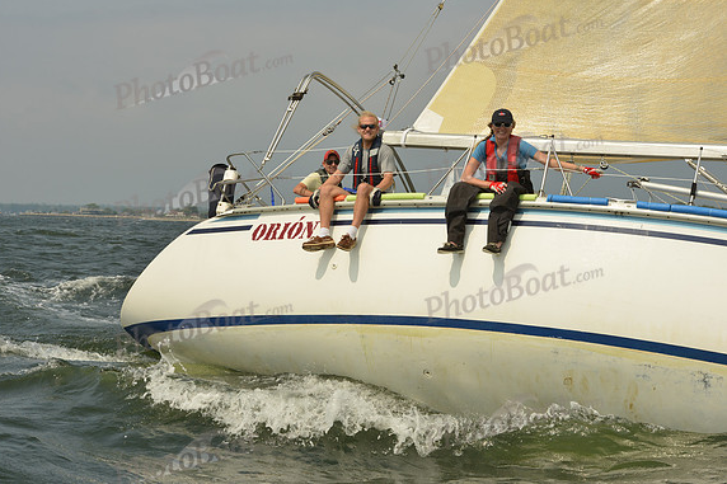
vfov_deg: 19.2
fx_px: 1433
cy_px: 242
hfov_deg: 28.5
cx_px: 360
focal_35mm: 71
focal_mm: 70
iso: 320
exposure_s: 1/1250
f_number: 10
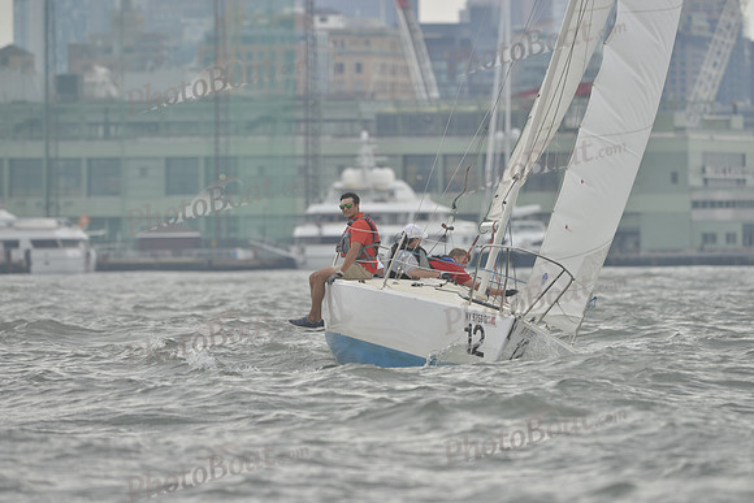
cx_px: 377
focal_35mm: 400
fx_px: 8379
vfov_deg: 3.4
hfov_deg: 5.2
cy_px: 252
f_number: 7.1
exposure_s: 1/1000
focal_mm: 400
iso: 400
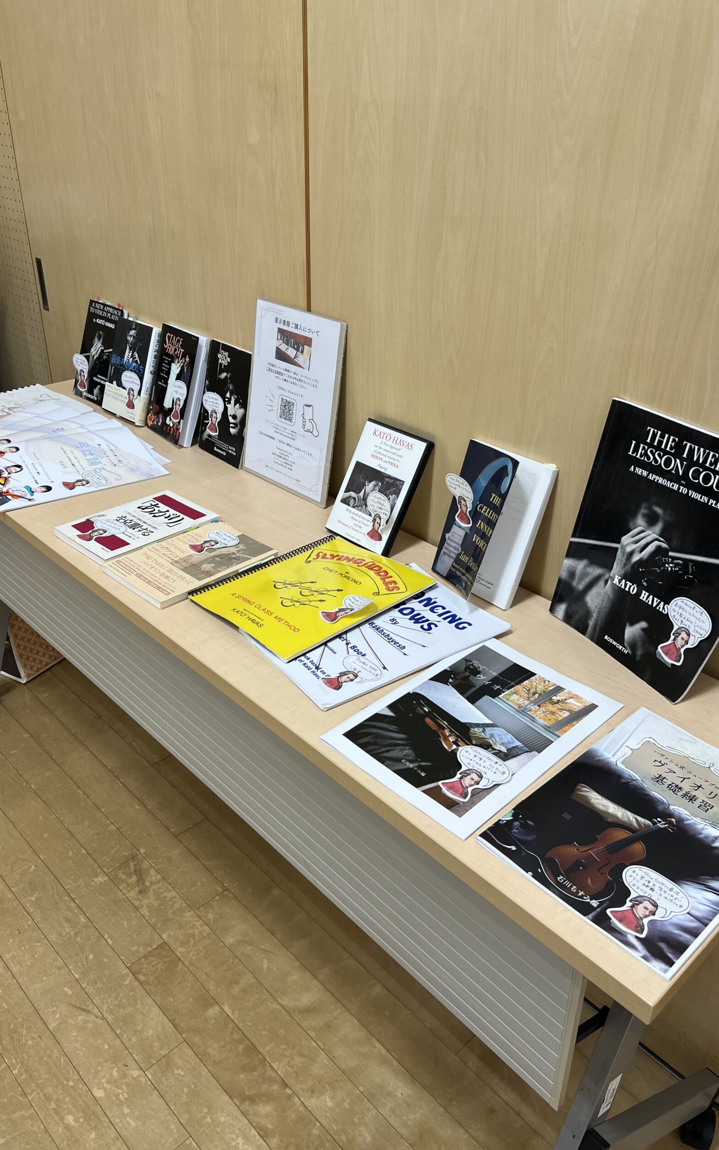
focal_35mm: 28
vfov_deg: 66.5
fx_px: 878
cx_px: 362
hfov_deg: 44.5
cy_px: 575
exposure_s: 1/100
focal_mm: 5.7
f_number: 1.5
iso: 50
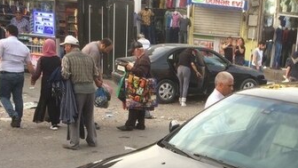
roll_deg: -4.0
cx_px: 231
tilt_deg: -16.2
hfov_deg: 33.0
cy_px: 193
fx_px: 490
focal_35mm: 62
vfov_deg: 18.5
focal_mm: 4.15
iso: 32
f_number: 2.2
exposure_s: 1/50
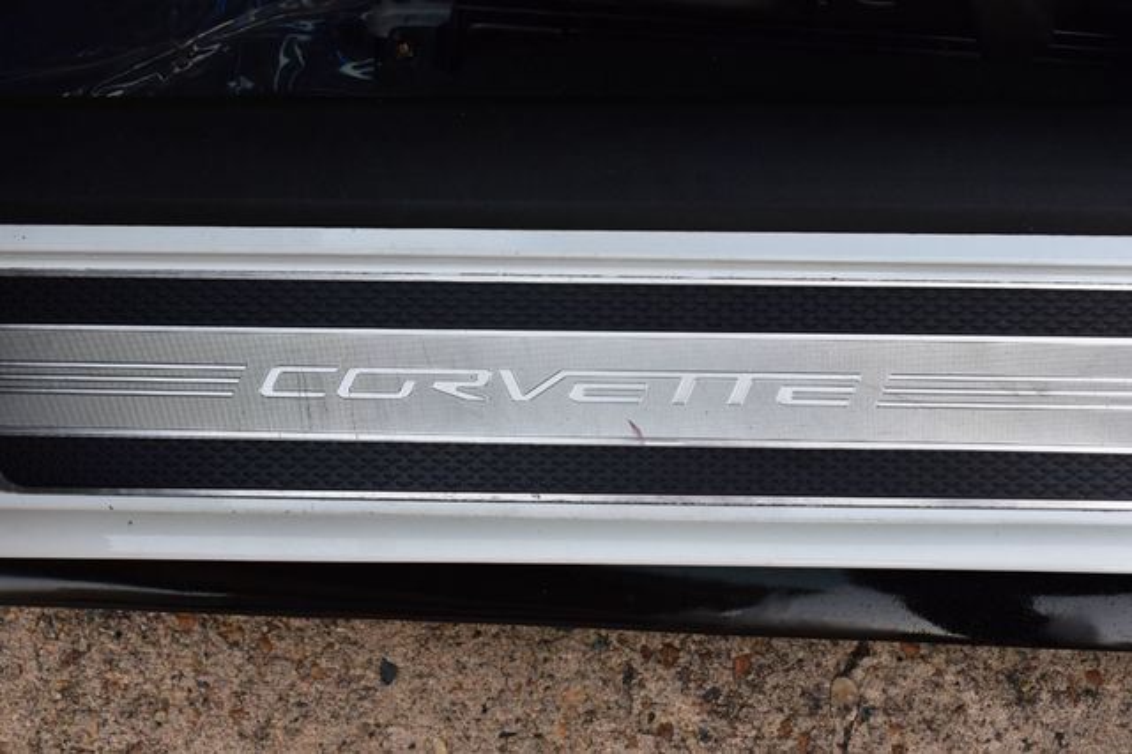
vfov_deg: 29.8
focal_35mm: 45
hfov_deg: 43.6
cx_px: 566
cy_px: 377
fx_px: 1414
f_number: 7.1
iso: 400
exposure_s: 1/40
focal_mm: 30
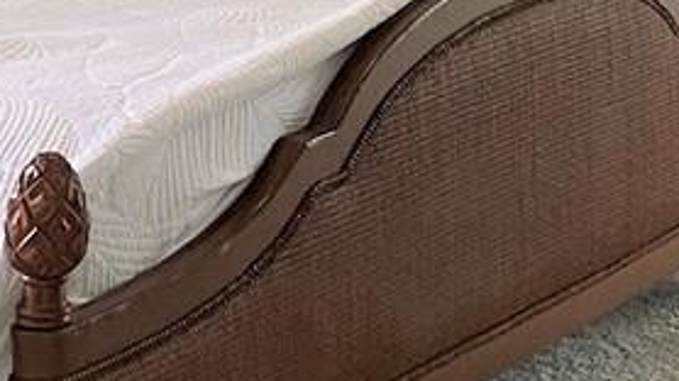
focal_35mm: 163
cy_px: -369
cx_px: 493
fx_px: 2933
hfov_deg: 13.2
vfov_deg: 7.2
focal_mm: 4.2
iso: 100
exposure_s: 1/60
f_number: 1.6
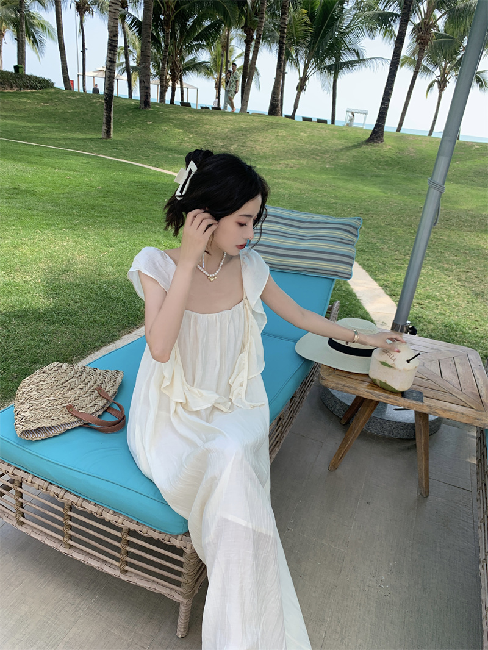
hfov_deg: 53.1
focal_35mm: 26
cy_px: 325
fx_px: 489
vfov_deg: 67.3
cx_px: 244
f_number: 1.8
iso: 25
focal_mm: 4.25
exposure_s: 1/526
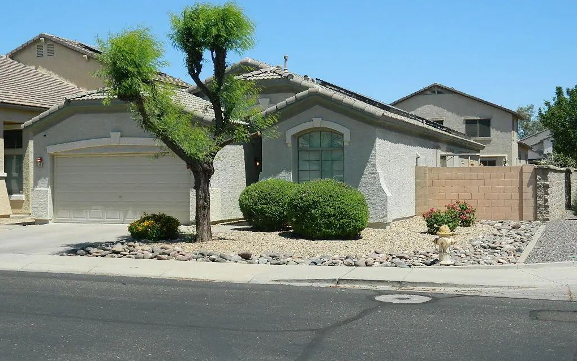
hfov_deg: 40.3
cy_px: 181
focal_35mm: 50
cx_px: 288
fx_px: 786
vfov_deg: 25.8
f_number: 10.2
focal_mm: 8.4
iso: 80
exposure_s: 1/125
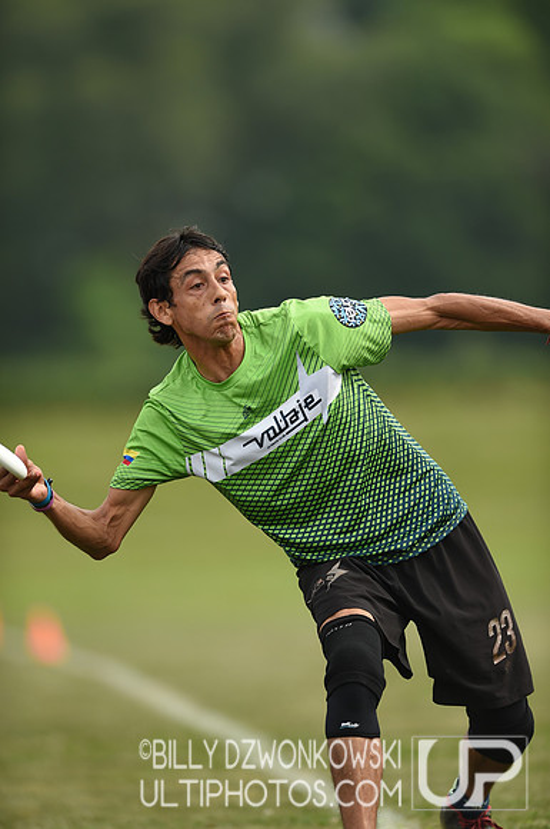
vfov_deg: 5.2
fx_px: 9193
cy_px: 414
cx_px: 275
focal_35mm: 400
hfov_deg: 3.4
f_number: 2.8
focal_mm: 400
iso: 320
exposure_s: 1/2000
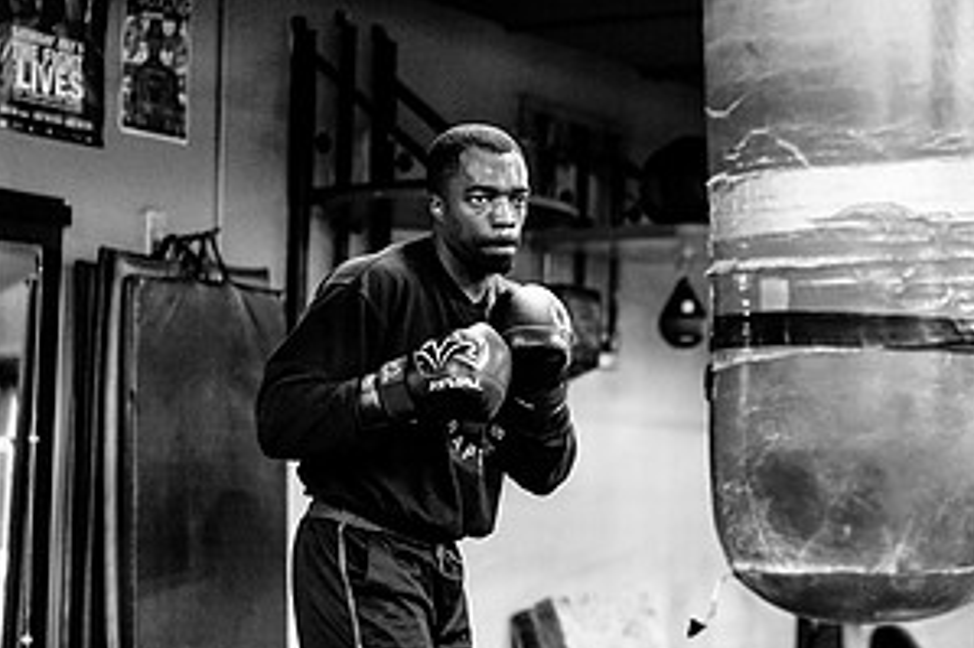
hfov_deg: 20.7
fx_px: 2623
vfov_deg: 14.1
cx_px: 811
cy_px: 389
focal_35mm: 97
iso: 3200
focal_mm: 50
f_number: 1.4
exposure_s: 1/400
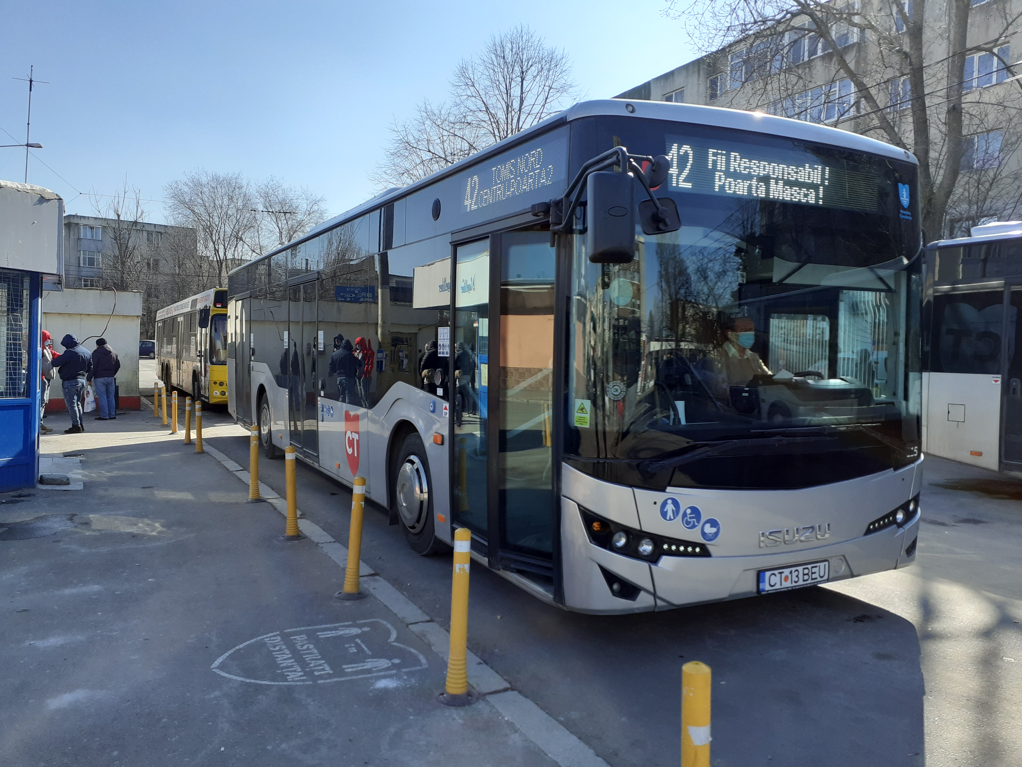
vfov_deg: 51.4
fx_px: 797
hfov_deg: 65.3
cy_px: 384
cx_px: 511
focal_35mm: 27
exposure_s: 1/1028
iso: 40
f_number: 1.9
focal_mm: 3.6
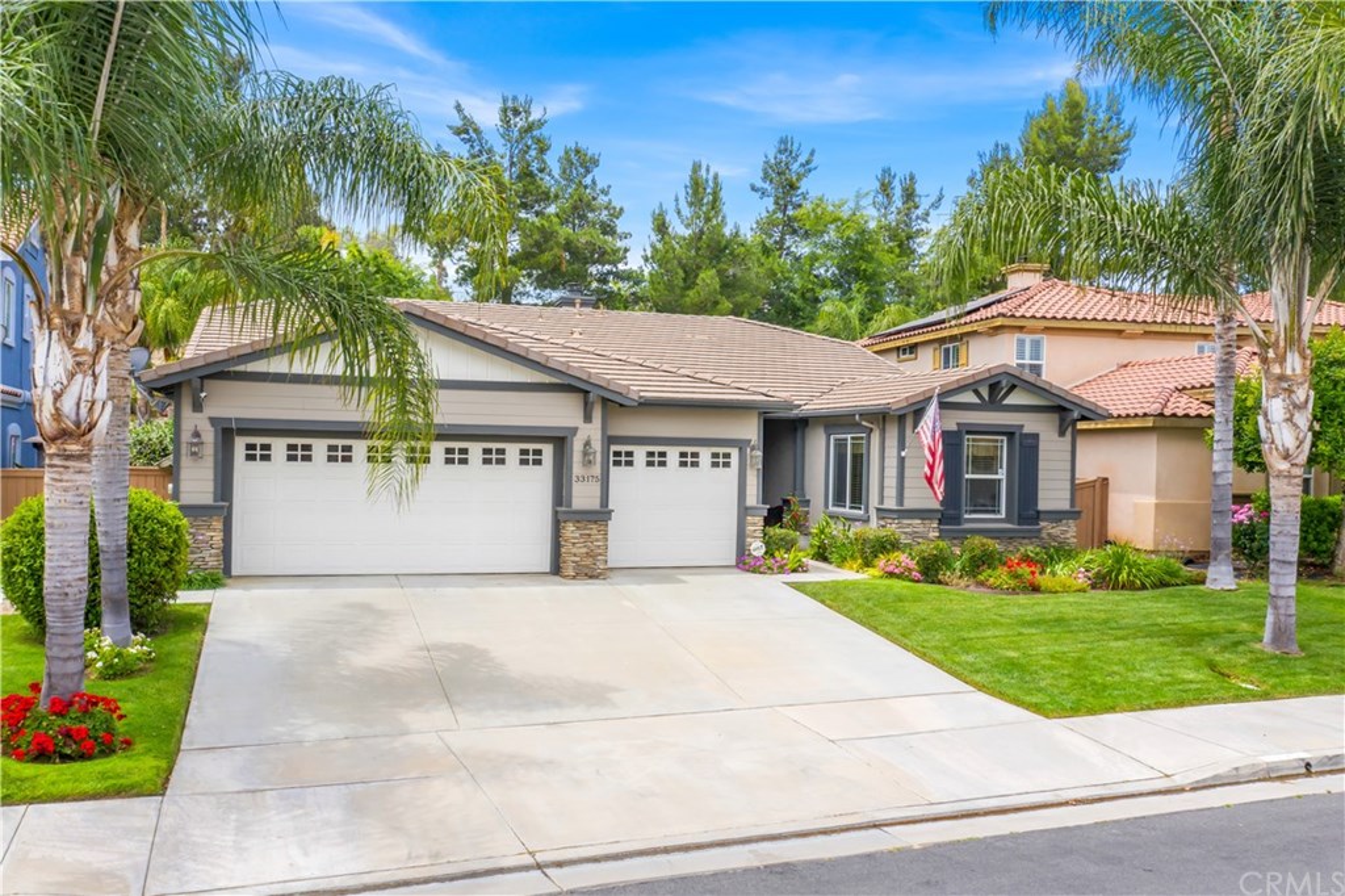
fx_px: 1046
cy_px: 448
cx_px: 672
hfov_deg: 65.5
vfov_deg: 46.4
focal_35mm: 28
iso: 100
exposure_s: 1/60
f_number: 6.3
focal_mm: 10.26
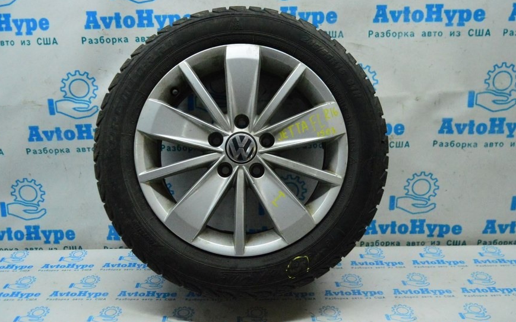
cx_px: 240
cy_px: 143
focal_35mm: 36
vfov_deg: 35.3
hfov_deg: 54.0
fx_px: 506
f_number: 4
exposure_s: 1/1000
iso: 6400
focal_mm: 20
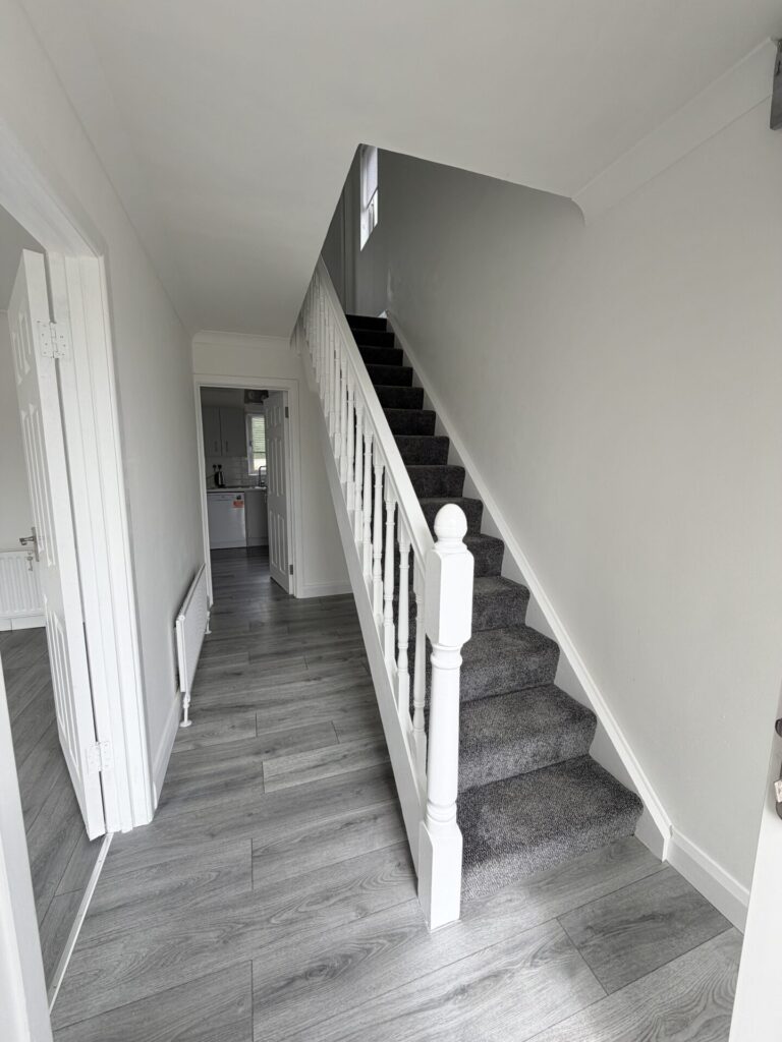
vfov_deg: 102.1
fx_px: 422
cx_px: 391
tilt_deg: -9.1
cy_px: 521
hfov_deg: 85.7
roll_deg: -1.2
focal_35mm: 14
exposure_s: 1/233
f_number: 2.2
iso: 40
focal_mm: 2.22
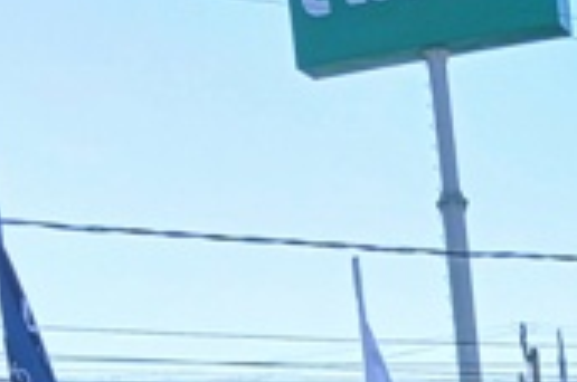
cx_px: 721
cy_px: 995
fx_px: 2016
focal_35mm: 126
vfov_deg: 9.4
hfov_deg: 15.6
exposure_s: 1/176
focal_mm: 3.98
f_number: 1.8
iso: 20
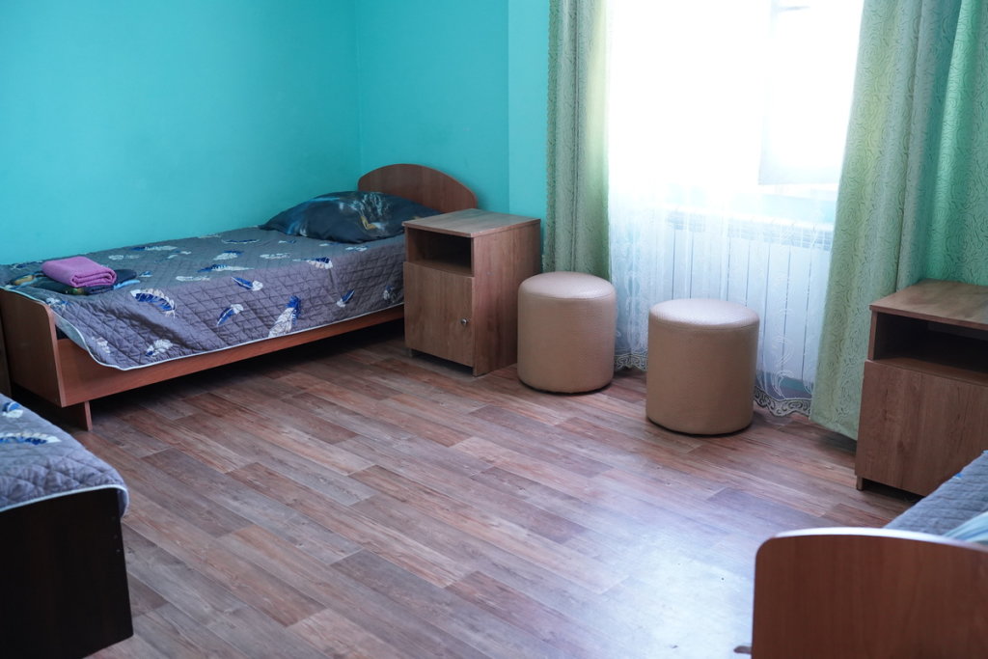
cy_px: 330
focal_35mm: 37
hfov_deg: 51.9
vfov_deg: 36.0
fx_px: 1016
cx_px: 494
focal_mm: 37
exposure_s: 1/160
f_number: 3.5
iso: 3200
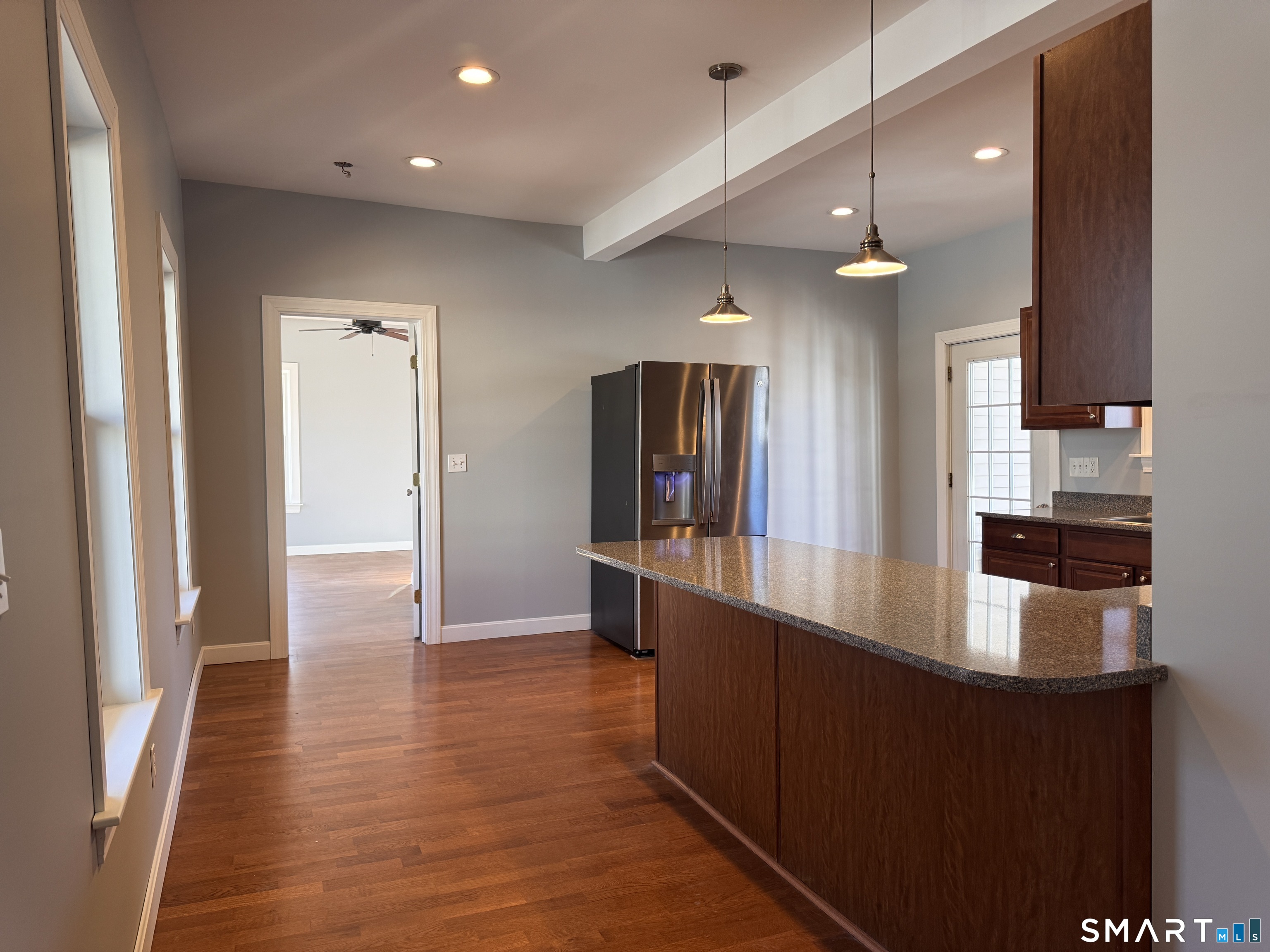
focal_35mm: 24
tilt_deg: -2.5
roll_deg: +0.2
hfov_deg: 71.6
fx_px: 881
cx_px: 635
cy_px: 476
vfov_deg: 56.8
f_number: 1.78
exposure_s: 1/120
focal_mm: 6.76
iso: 200
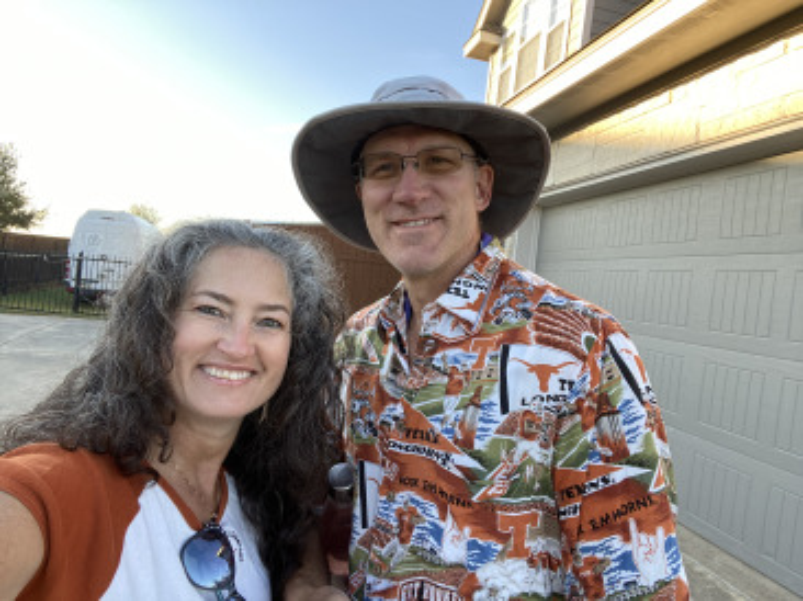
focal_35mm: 23
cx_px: 402
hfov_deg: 74.0
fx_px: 533
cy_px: 300
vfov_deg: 58.8
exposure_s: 1/122
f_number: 2.2
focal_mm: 2.71
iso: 50
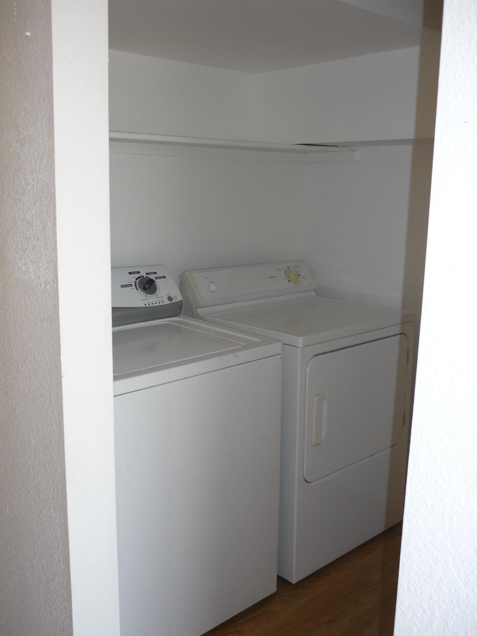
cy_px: 318
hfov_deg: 42.9
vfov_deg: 55.4
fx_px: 606
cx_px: 238
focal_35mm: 33
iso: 100
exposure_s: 1/30
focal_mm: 5.5
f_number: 2.8
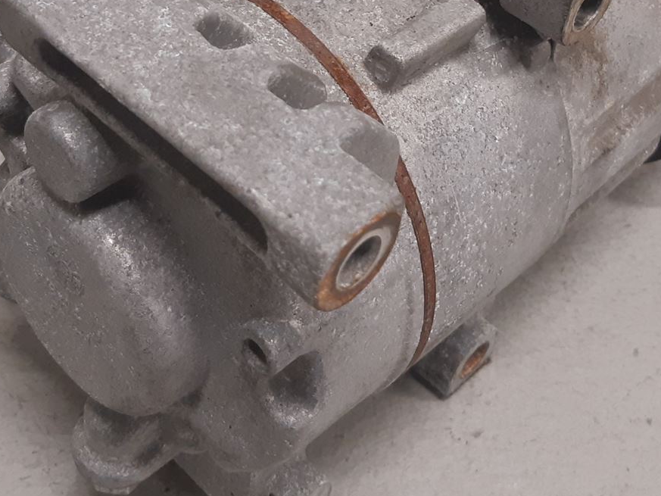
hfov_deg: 31.7
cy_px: 51
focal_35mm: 61
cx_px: 329
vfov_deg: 23.4
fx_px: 1165
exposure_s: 1/50
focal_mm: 3.93
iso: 125
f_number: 1.7
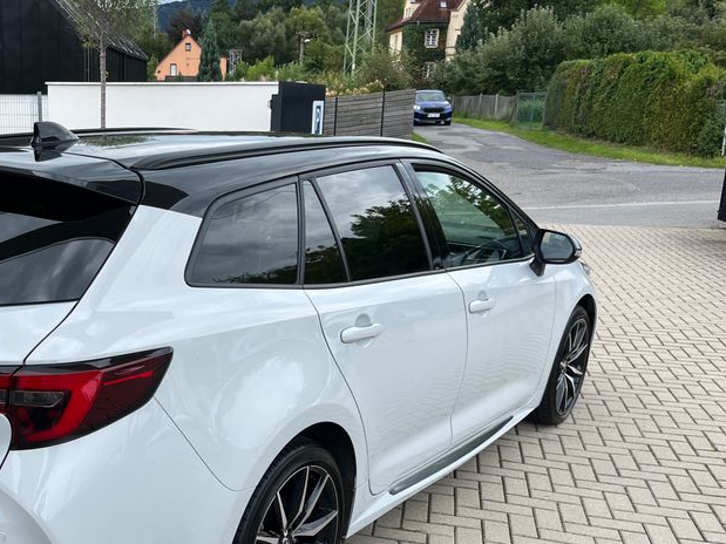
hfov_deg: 42.1
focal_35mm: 43
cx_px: 154
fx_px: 902
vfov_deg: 33.2
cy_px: 370
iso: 50
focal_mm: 5.1
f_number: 1.6
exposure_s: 1/1225
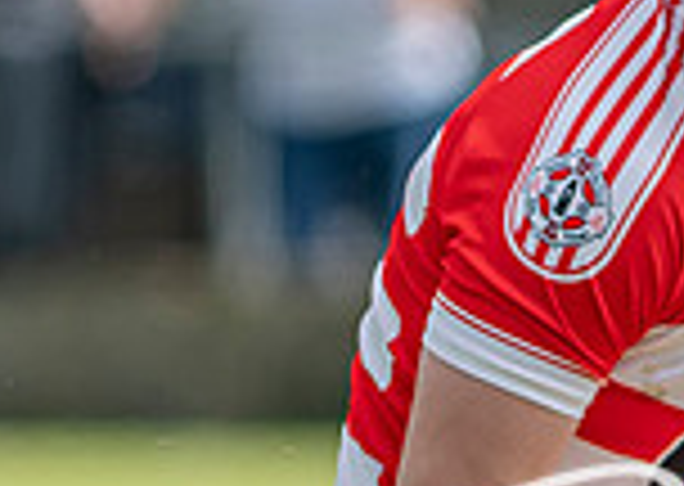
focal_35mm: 2114
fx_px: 40994
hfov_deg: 1.0
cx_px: 1484
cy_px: 323
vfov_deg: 0.7
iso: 100
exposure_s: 1/1600
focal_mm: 300
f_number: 2.8
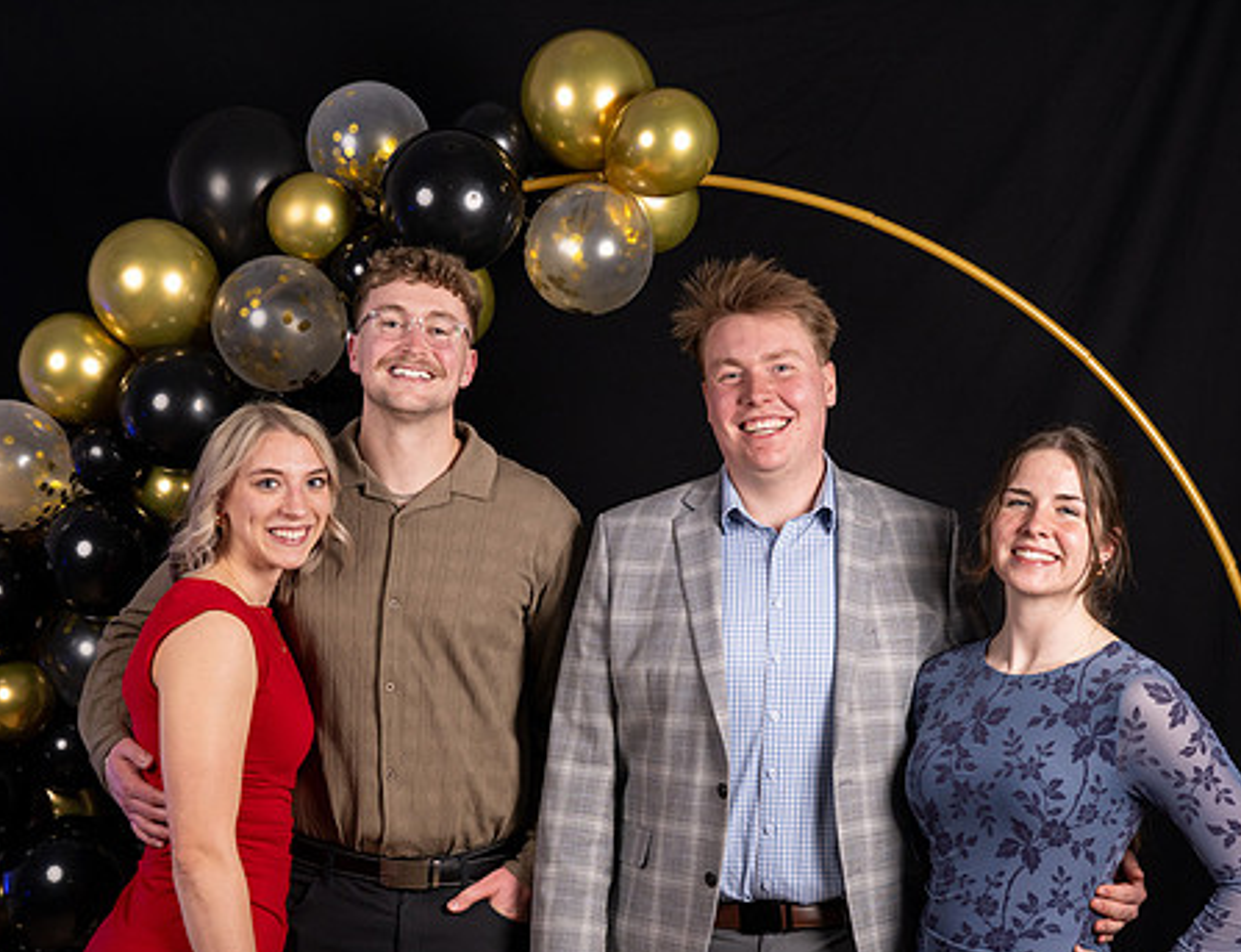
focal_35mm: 64
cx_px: 555
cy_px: 545
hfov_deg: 30.0
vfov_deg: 23.2
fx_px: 2314
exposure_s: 1/250
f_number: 4.5
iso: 320
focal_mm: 45
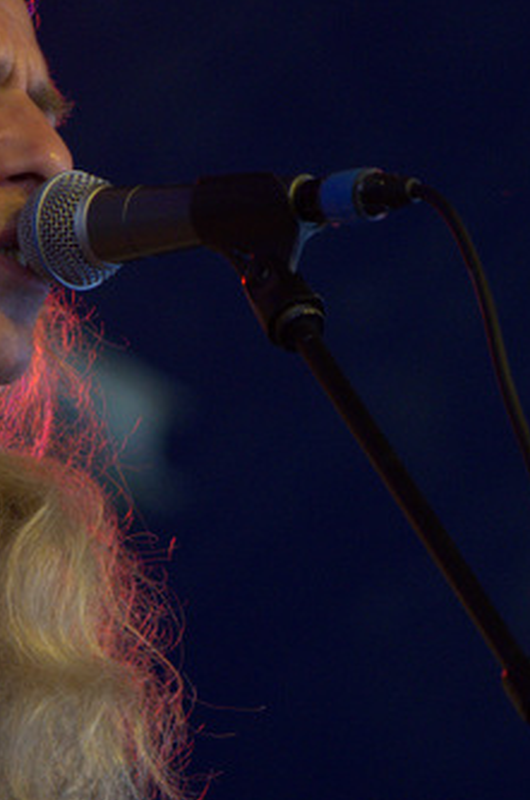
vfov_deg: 4.7
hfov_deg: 3.1
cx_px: 41
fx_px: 9702
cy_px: 606
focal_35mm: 437
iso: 2500
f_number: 4.2
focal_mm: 135
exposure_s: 1/200
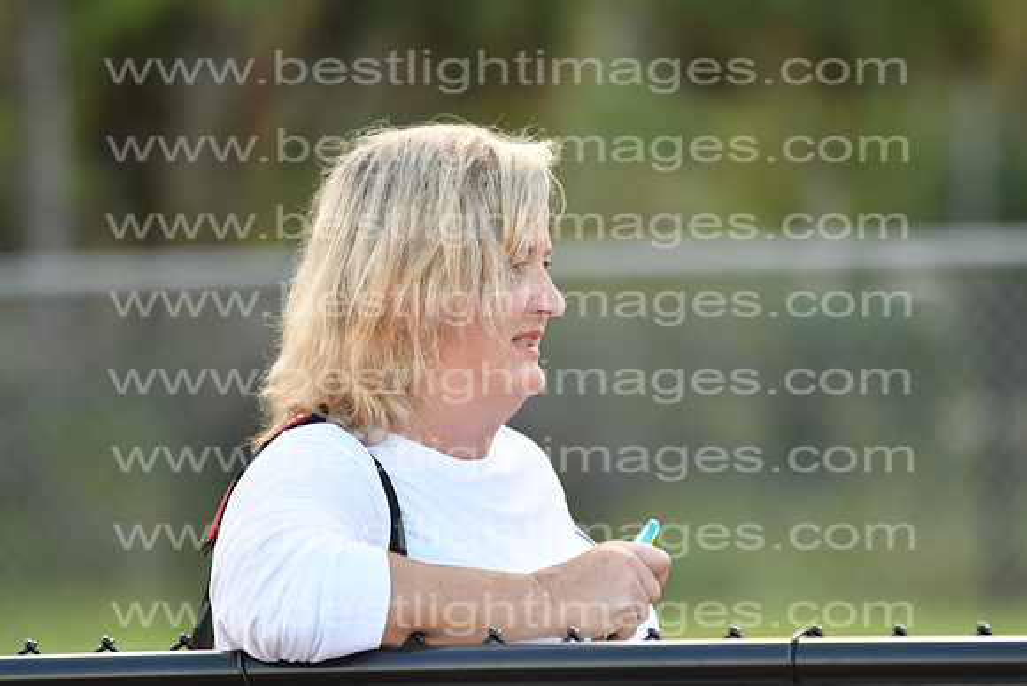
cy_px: 343
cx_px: 514
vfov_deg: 6.5
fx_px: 5992
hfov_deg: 9.8
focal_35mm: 210
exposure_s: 1/500
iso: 400
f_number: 3.5
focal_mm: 140
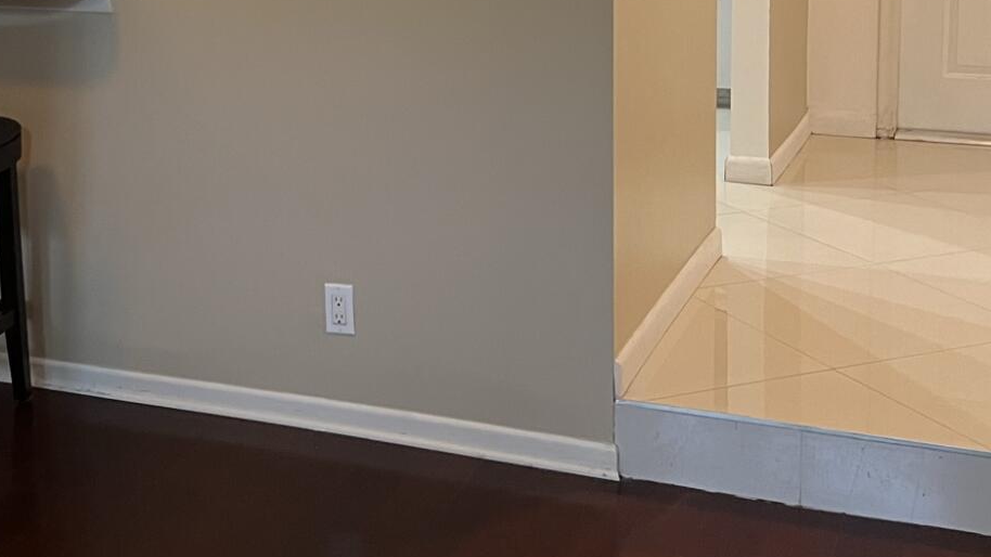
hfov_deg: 33.6
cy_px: -8
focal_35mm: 62
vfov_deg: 18.9
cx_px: 365
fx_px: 1629
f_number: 1.5
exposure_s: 1/60
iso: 250
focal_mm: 5.7
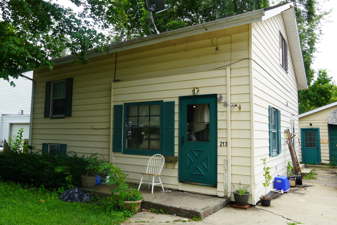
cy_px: 112
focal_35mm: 27
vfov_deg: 48.0
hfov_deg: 67.3
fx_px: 253
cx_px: 168
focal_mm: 18
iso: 100
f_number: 5.6
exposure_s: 1/90
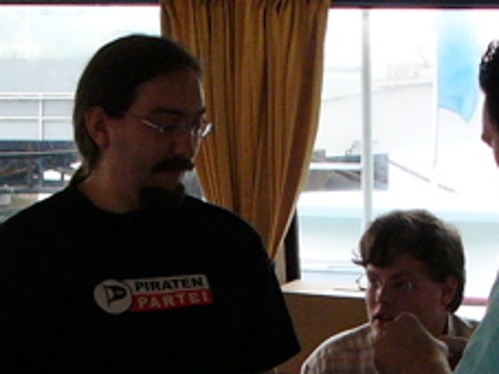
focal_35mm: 127
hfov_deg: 15.5
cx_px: 248
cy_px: 343
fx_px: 1830
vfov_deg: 11.6
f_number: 2.8
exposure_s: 1/80
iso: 150
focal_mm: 6
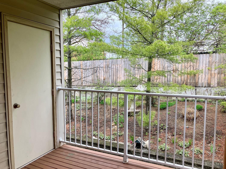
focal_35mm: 28
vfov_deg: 49.7
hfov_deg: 63.4
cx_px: 113
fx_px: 183
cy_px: 84
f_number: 1.8
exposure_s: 1/401
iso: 32
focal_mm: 3.99
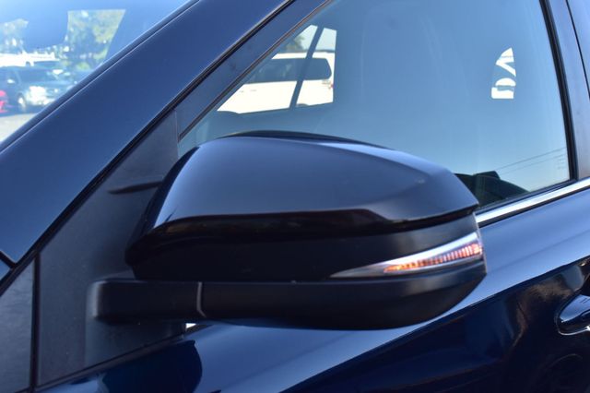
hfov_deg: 38.9
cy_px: 196
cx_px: 295
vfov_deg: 26.5
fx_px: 835
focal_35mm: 51
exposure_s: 1/160
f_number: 9
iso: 400
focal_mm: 34
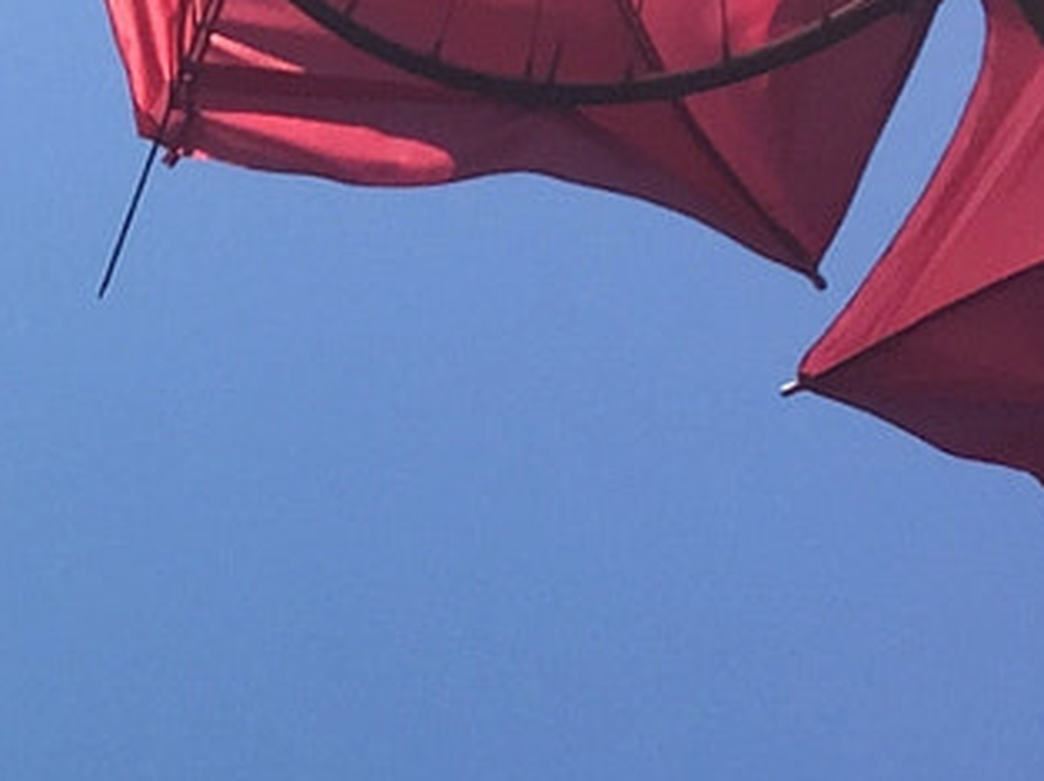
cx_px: -562
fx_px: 4460
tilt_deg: +57.3
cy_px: 1399
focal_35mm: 148
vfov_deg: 9.5
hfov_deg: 12.6
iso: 32
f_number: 2.2
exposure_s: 1/1883
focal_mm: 4.15
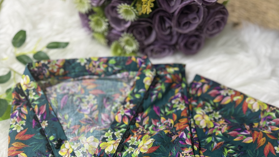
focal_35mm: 35
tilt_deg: -65.4
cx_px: 139
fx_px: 259
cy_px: 174
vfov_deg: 30.1
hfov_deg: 56.6
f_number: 1.78
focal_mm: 6.76
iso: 160
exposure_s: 1/50
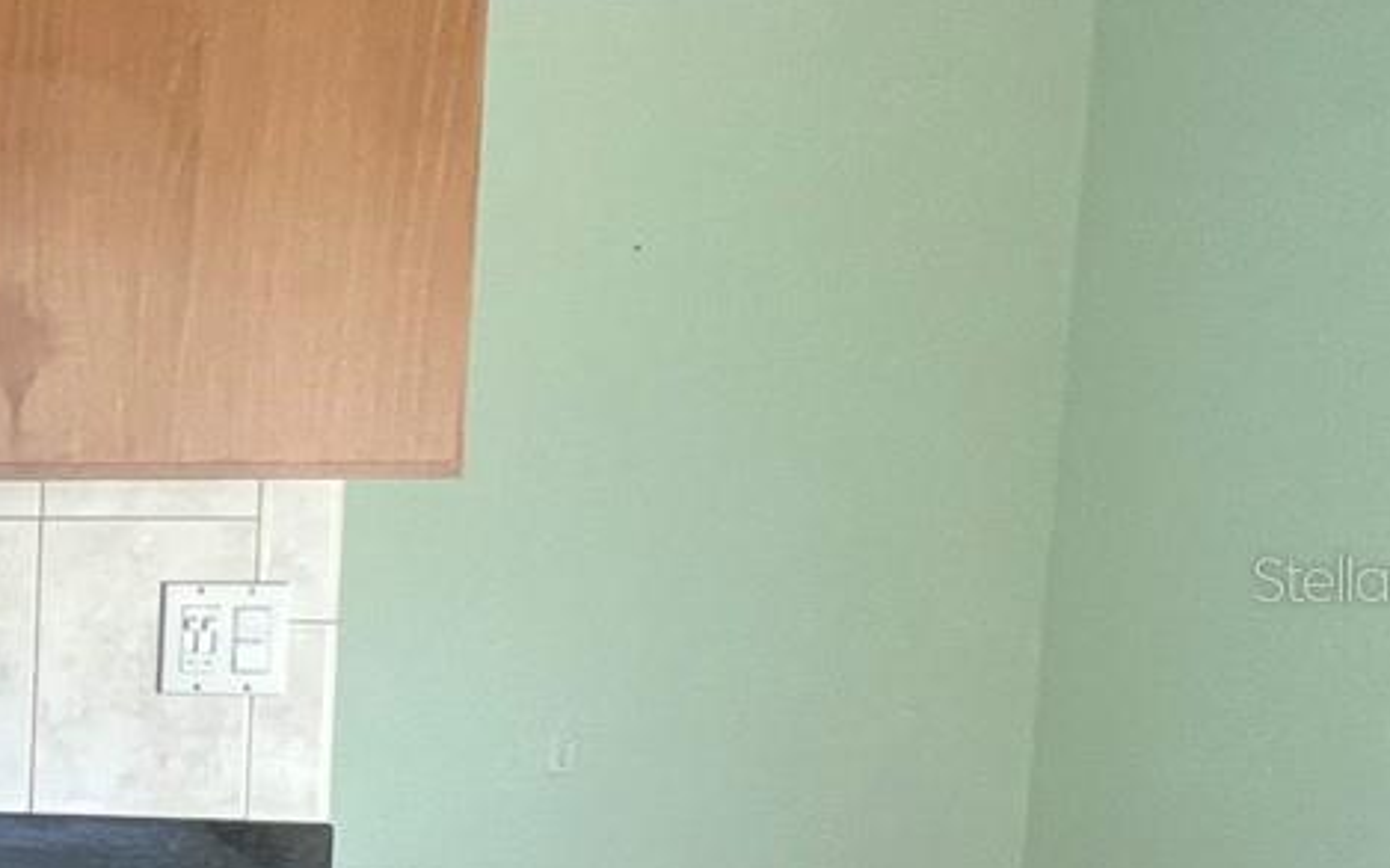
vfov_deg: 27.3
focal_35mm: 47
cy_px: 578
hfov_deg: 26.2
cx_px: -839
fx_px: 1780
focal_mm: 1.57
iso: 250
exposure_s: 1/60
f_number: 1.8
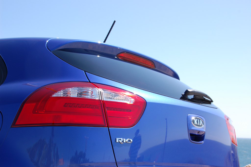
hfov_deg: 38.9
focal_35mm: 51
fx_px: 355
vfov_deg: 26.4
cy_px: 84
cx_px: 126
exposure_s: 1/250
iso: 200
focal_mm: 34
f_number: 8
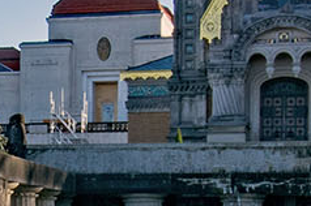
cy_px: 211
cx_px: -20
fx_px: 1062
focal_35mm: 123
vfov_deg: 11.0
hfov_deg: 16.2
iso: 160
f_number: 20
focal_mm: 13
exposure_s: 1/40
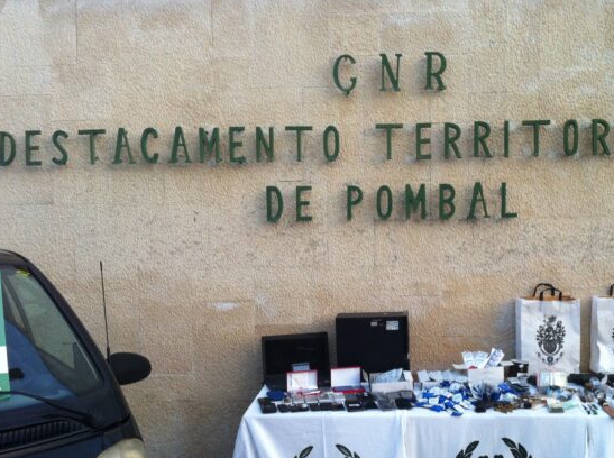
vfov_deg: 30.0
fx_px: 850
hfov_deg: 39.5
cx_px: 373
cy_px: 290
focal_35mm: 48
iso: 100
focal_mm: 3.85
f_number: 2.8
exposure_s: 1/120
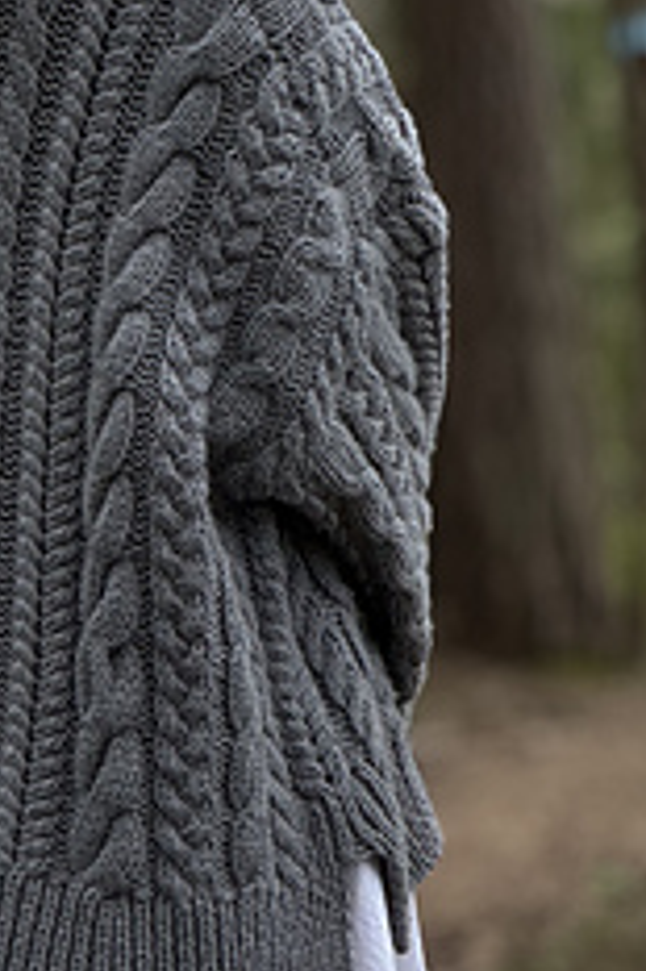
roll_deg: +2.6
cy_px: 158
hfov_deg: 5.1
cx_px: -40
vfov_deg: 7.7
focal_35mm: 268
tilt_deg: +2.6
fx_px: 7224
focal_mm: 15.66
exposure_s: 1/99
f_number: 2.8
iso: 80
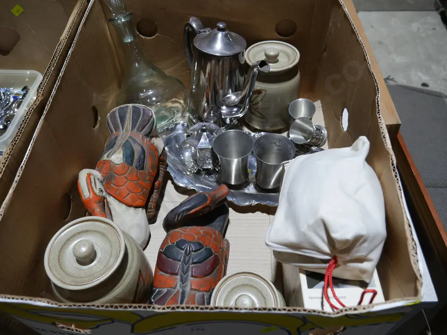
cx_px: 224
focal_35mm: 28
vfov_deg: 49.8
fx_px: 362
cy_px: 168
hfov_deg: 63.4
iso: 200
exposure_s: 1/60
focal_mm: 14
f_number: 4
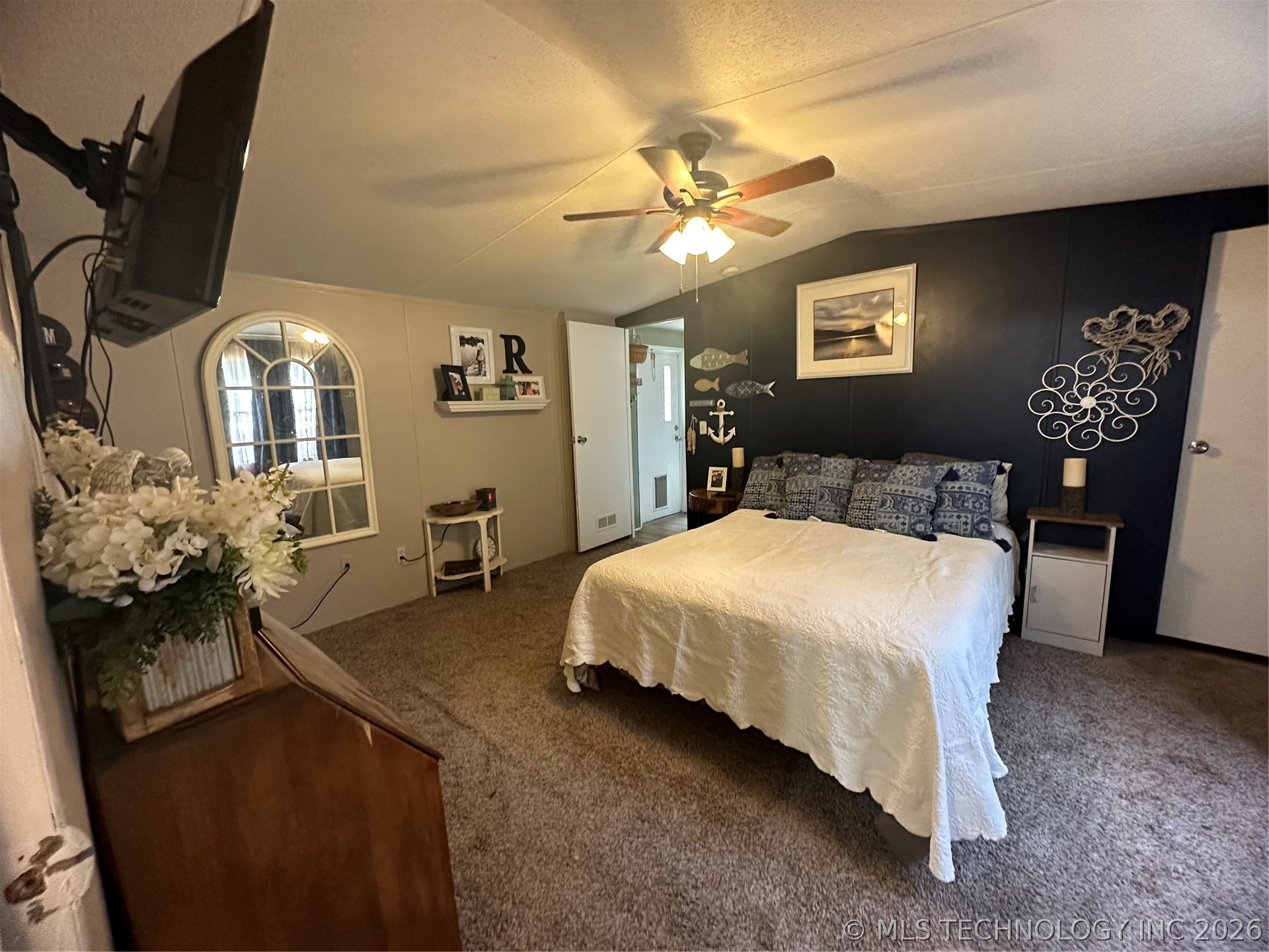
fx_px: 513
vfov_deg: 85.7
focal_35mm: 14
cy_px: 476
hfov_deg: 102.1
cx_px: 634
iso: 640
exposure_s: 1/60
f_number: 2.2
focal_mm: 2.22
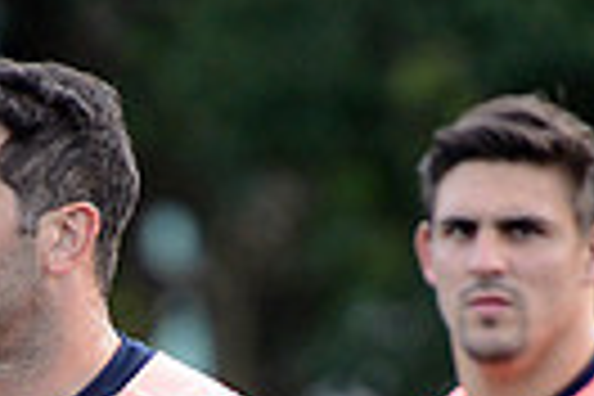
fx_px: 20310
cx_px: 130
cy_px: 857
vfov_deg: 1.1
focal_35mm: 1231
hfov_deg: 1.7
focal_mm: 280
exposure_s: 1/500
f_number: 4
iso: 1000
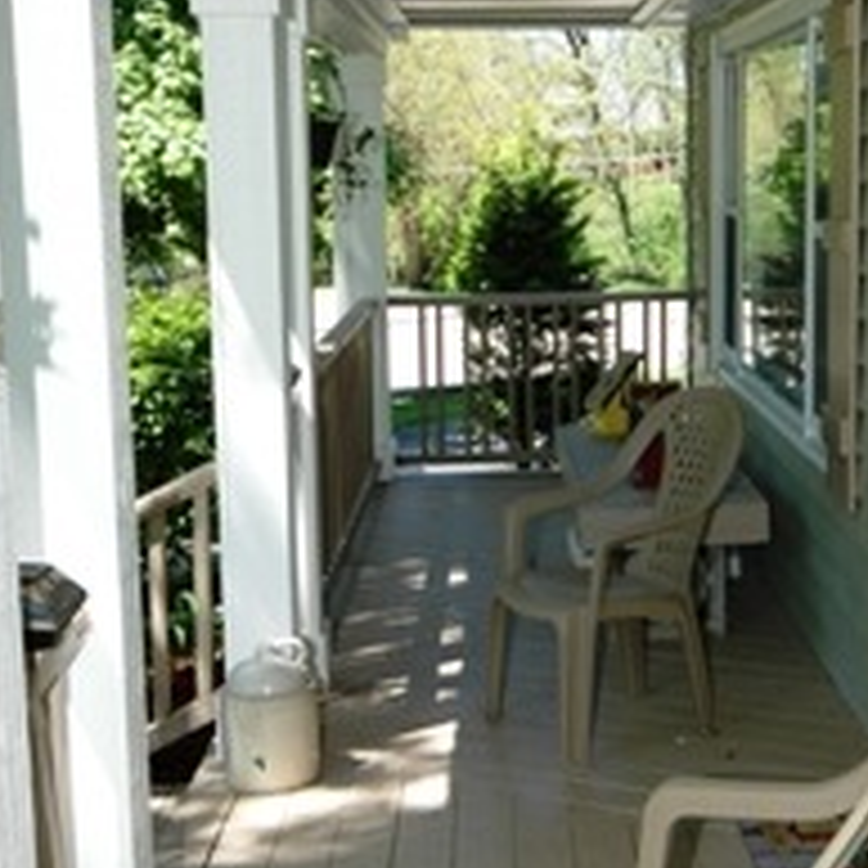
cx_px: 621
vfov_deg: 29.1
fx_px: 1674
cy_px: 400
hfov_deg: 28.8
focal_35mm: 59
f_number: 6.3
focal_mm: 20
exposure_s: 1/160
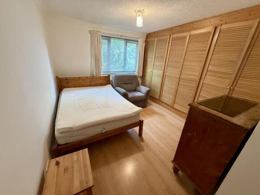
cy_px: 98
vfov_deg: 85.7
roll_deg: -2.7
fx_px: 105
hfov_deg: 102.1
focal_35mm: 14
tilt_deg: -20.8
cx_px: 130
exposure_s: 1/50
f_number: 2.2
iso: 400
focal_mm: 2.22
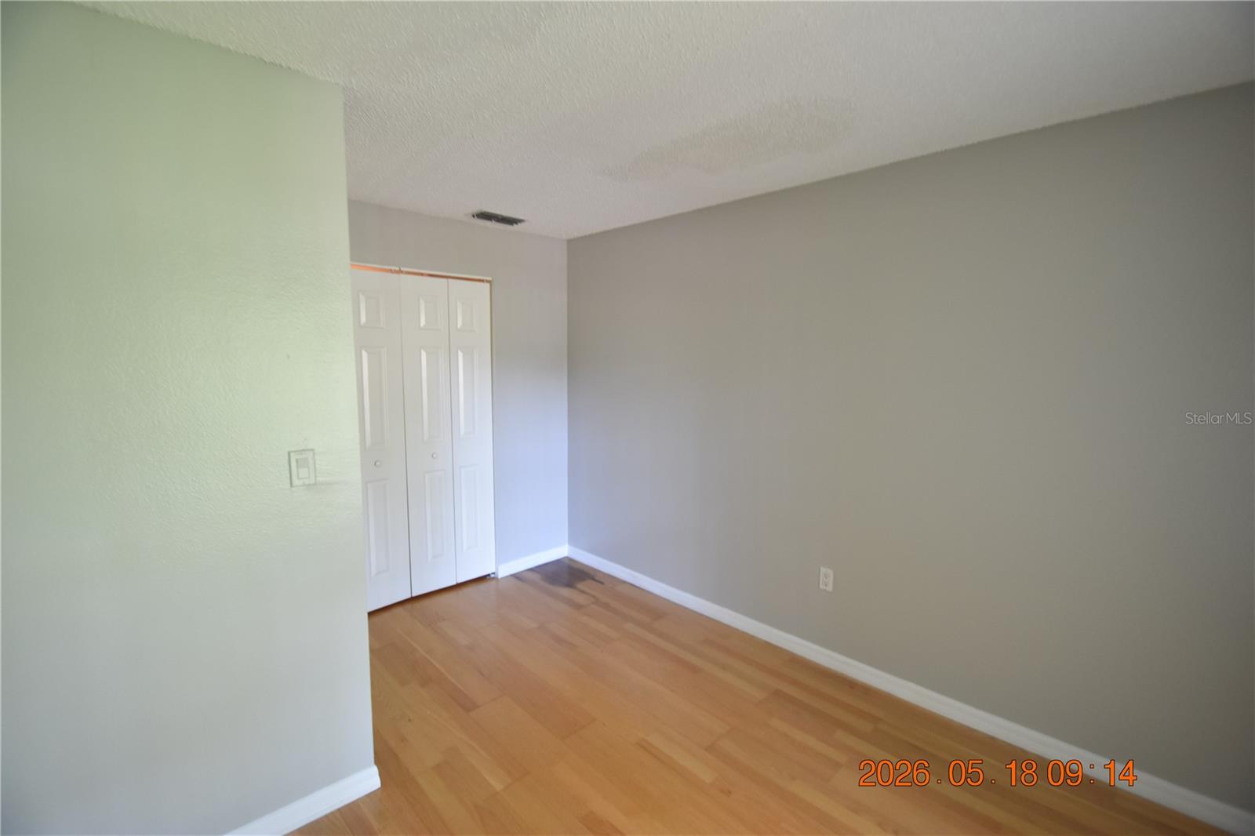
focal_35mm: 15
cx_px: 628
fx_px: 523
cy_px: 418
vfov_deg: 77.3
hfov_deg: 100.4
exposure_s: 1/10
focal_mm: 10
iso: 800
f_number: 3.5
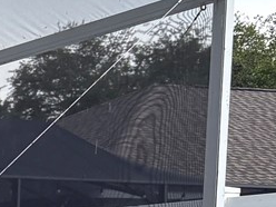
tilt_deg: -2.7
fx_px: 1339
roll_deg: -0.5
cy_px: 397
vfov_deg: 8.4
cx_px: -550
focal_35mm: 168
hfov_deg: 9.3
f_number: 1.6
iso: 40
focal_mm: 5.96
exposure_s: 1/311
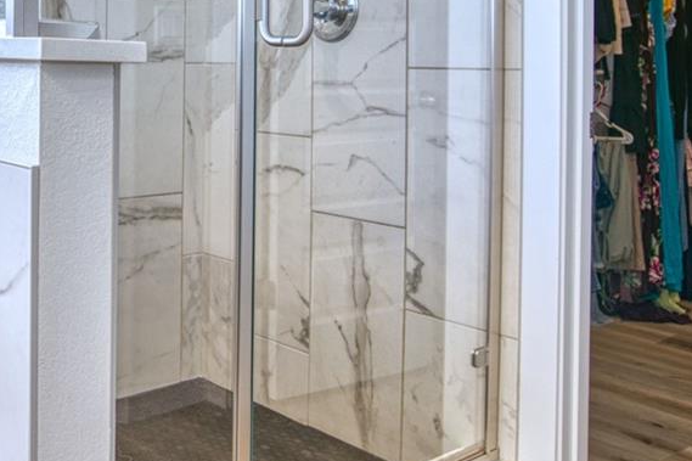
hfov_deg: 40.0
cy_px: 58
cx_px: 56
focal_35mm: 45
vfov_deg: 28.8
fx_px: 865
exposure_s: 1/250
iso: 500
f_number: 4
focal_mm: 16
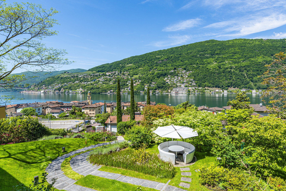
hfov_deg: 86.8
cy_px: 89
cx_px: 153
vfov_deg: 64.5
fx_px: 151
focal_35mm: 19
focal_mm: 14
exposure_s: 1/320
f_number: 8
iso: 100
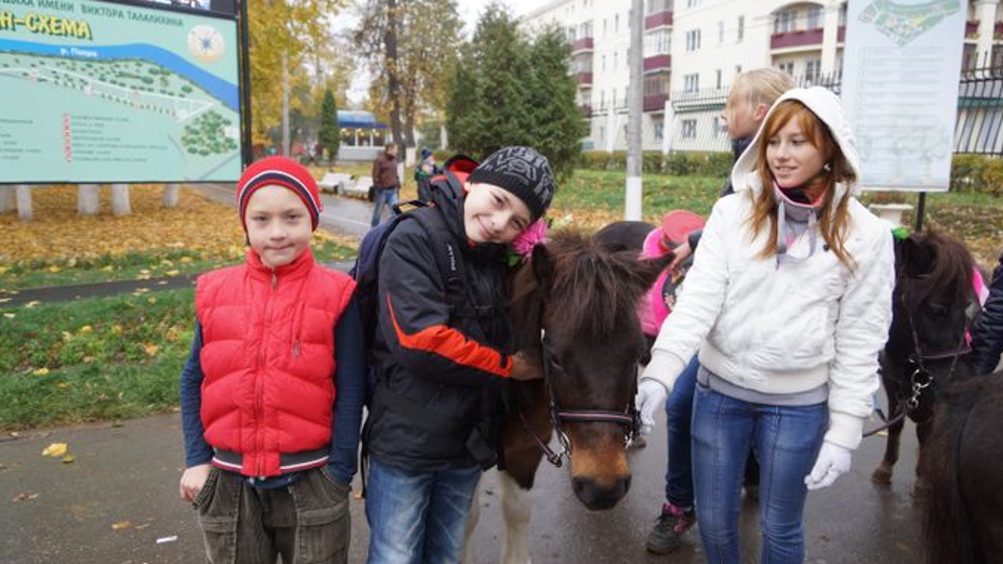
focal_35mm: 26
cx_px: 508
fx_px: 691
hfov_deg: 71.9
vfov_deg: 44.3
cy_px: 260
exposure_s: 1/200
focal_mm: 16
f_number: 2.8
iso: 250
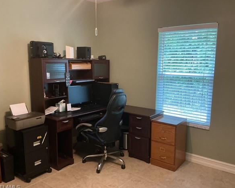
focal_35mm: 31
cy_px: 95
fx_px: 216
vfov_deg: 47.2
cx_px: 119
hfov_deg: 57.1
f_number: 1.8
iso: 250
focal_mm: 3
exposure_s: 1/40
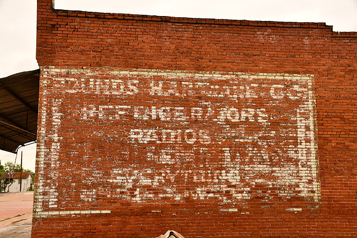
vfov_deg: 34.2
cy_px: 119
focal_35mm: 39
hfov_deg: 49.5
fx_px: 387
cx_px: 178
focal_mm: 26
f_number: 9
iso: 400
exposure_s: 1/640
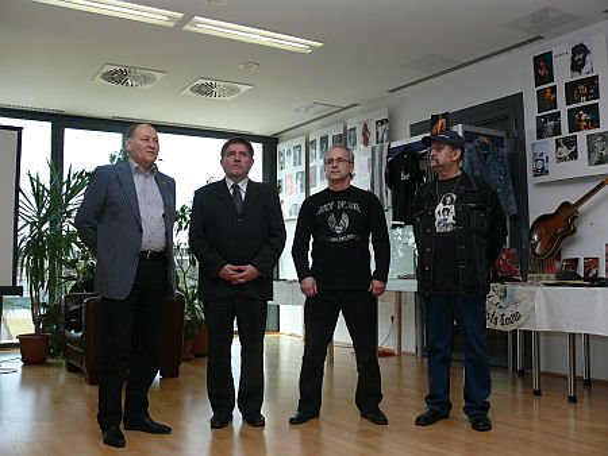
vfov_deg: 40.7
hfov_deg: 52.6
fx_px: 615
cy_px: 228
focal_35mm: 35
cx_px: 304
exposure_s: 1/160
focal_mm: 7.4
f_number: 4
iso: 100
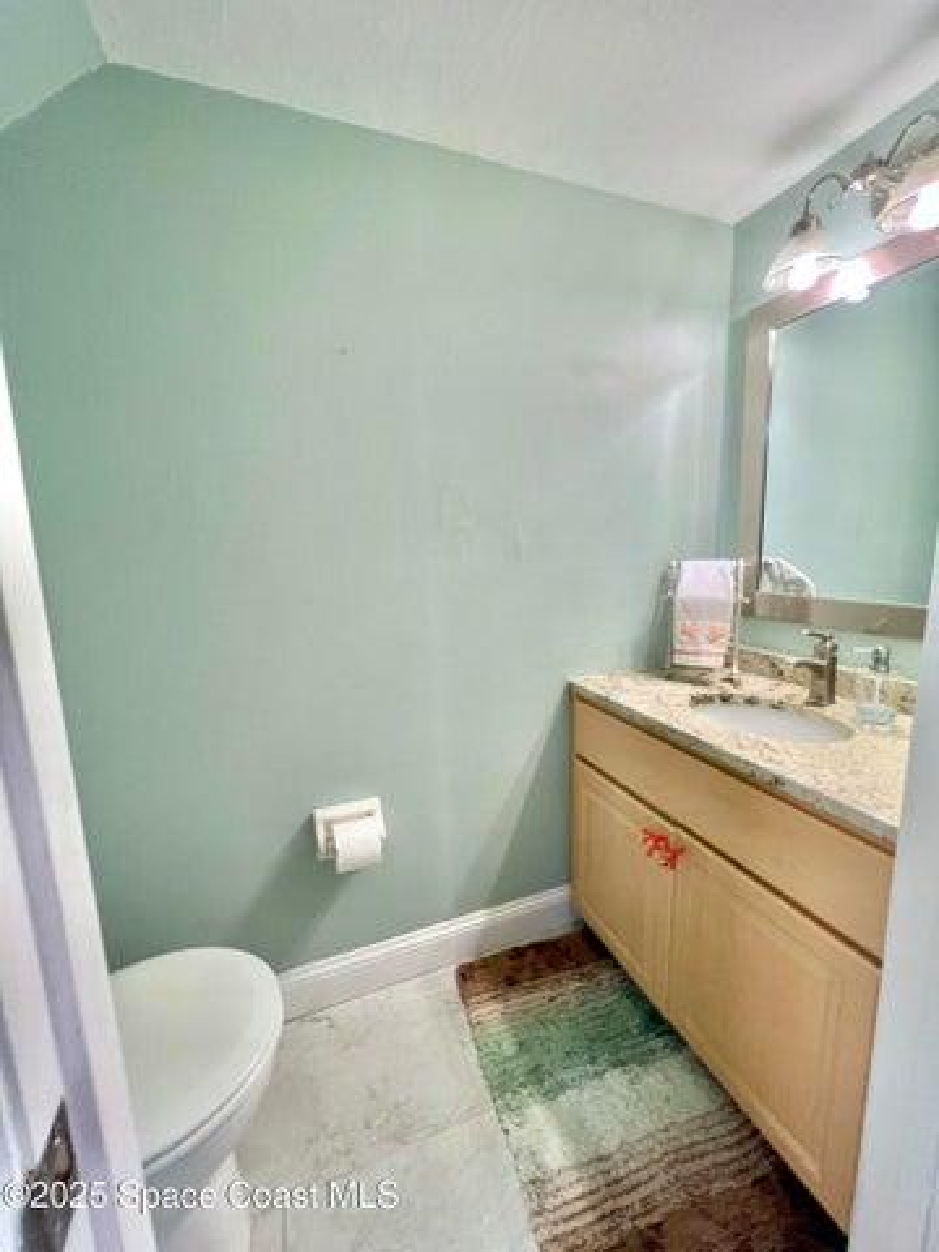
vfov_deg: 106.2
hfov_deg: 89.9
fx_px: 470
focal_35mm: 13
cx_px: 470
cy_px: 626
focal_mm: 1.57
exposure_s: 1/60
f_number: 1.8
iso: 160
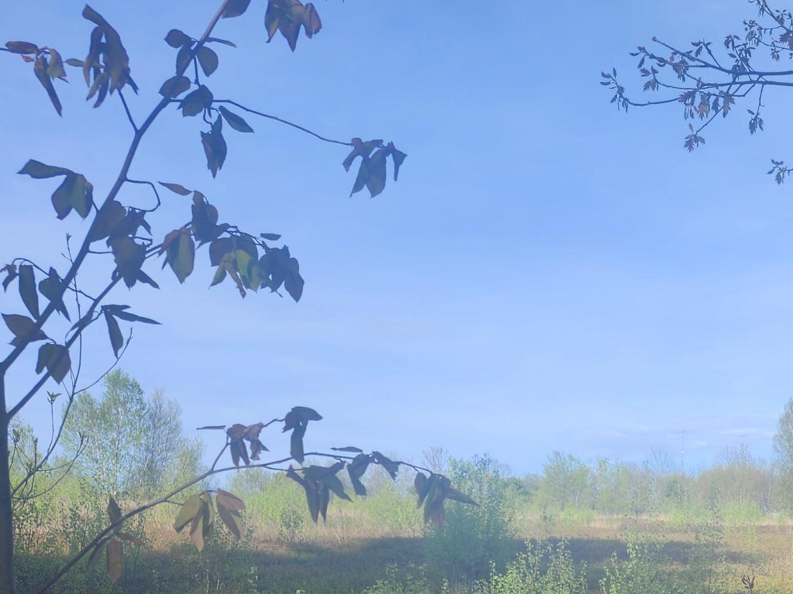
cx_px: 815
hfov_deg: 33.3
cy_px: 647
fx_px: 1191
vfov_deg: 26.0
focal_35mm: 52
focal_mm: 5.54
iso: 25
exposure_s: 1/944
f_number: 1.8
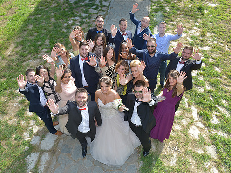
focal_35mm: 27
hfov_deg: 65.3
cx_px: 108
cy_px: 85
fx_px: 180
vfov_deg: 51.4
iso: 400
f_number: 5.6
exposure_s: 1/400
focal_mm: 24
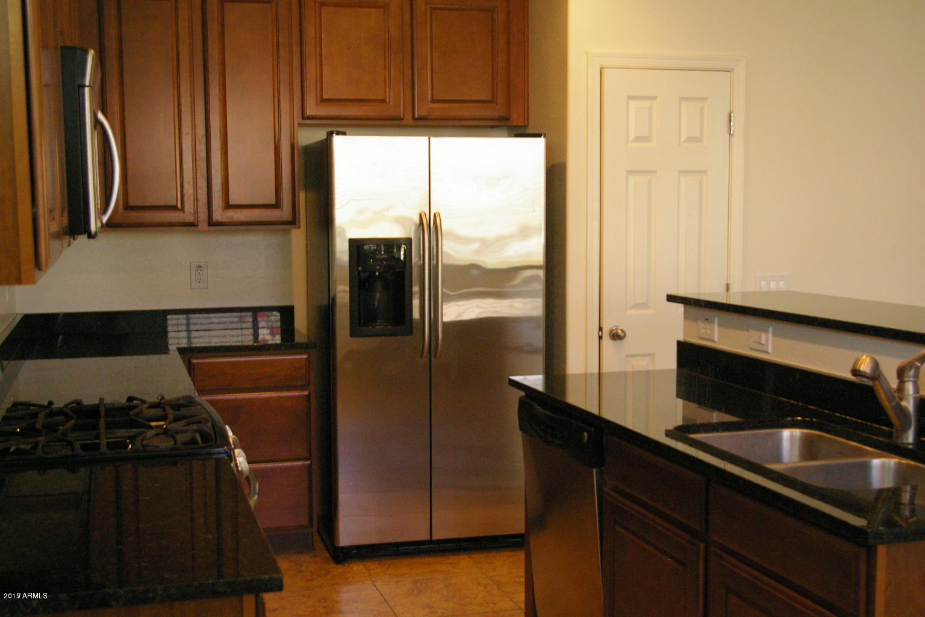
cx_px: 462
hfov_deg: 42.3
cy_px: 308
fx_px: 1195
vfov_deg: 28.9
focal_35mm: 46
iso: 1600
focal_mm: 31
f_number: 4.5
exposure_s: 1/90
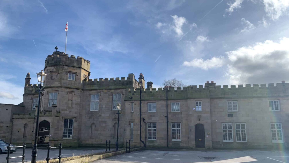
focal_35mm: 29
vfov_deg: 40.1
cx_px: 142
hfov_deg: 66.1
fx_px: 222
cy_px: 95
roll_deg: -0.1
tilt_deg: +9.3
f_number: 1.8
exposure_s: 1/879
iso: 25
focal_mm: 4.25
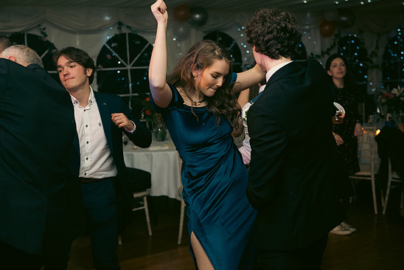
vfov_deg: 24.6
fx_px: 618
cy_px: 130
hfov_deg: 36.2
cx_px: 201
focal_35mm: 55
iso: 800
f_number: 3.5
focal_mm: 52
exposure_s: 1/160
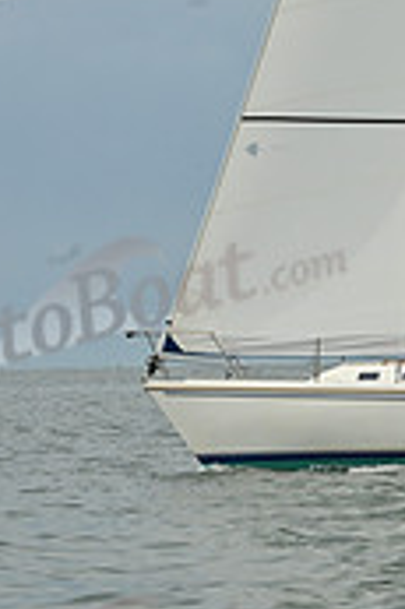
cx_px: 530
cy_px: 81
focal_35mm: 262
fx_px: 4430
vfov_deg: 7.8
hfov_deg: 5.2
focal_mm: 78
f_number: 16
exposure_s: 1/800
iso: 320
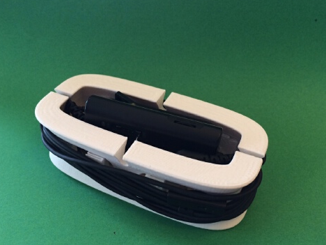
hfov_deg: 55.3
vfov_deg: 43.0
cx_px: 166
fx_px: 311
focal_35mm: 33
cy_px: 129
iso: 40
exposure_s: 1/30
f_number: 2.2
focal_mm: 4.15
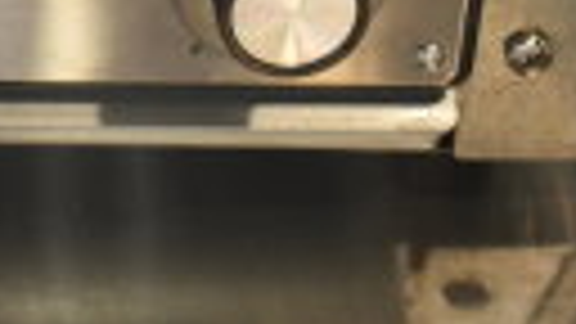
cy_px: -574
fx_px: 2749
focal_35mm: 180
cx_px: -333
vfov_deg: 6.3
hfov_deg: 11.4
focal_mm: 24
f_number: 4
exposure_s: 1/60
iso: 200
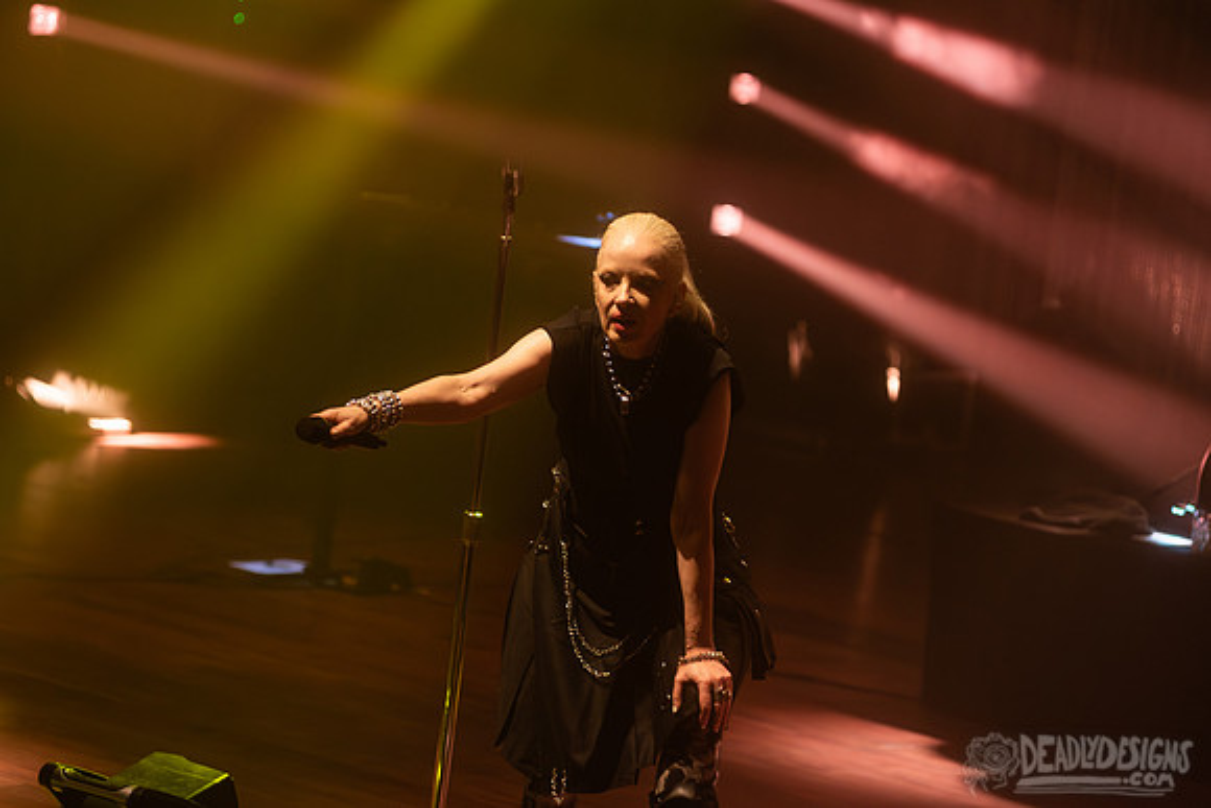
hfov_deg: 9.2
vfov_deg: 6.1
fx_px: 7533
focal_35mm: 224
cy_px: 276
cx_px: 606
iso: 2500
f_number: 4
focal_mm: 170
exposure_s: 1/400
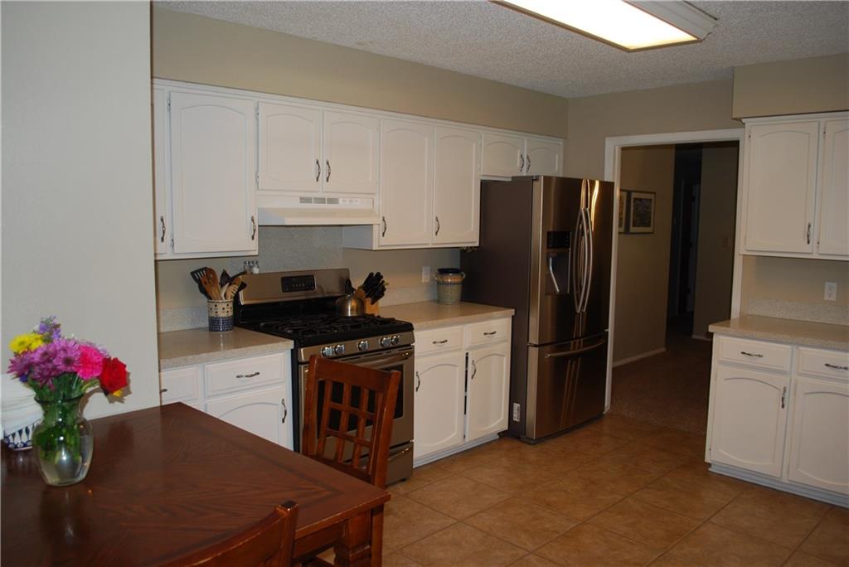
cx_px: 424
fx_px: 637
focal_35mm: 27
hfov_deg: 67.4
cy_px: 284
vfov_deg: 48.0
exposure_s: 1/60
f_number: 3.5
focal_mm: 18
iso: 200
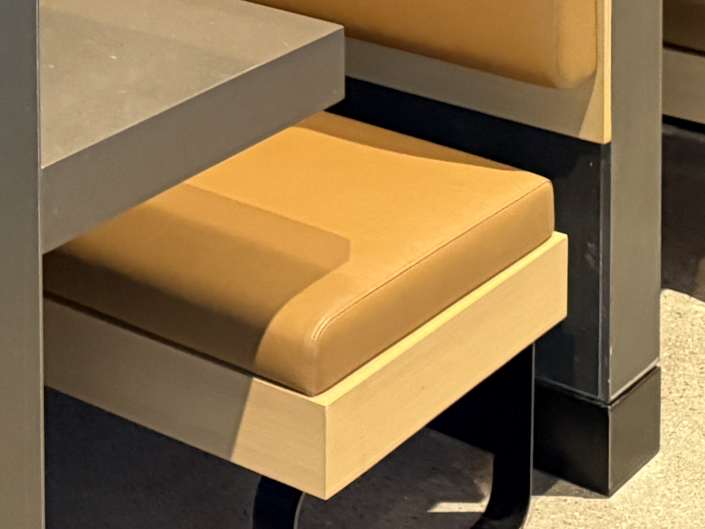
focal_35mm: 103
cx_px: -30
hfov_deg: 18.5
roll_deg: +1.0
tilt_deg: -3.5
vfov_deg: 12.6
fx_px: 2098
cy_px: -537
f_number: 1.78
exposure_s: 1/50
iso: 800
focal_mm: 6.76
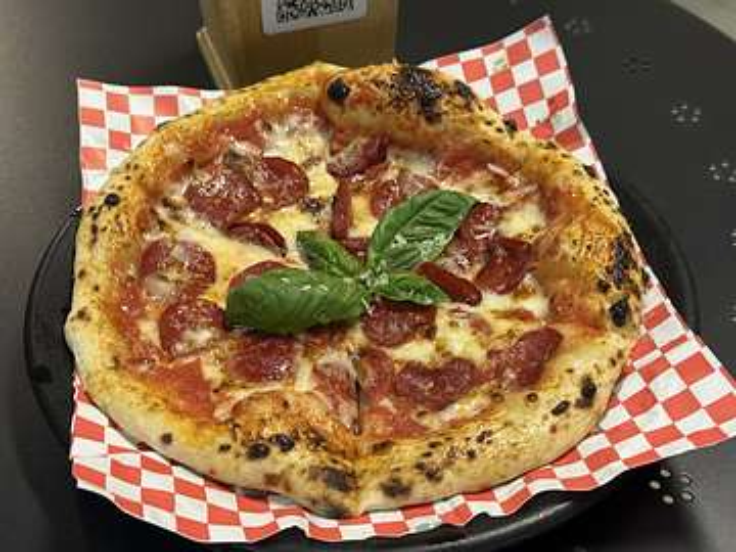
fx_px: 1021
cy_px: 276
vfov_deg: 30.3
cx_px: 368
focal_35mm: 48
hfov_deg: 39.7
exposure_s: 1/33
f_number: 1.78
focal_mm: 6.86
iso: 500
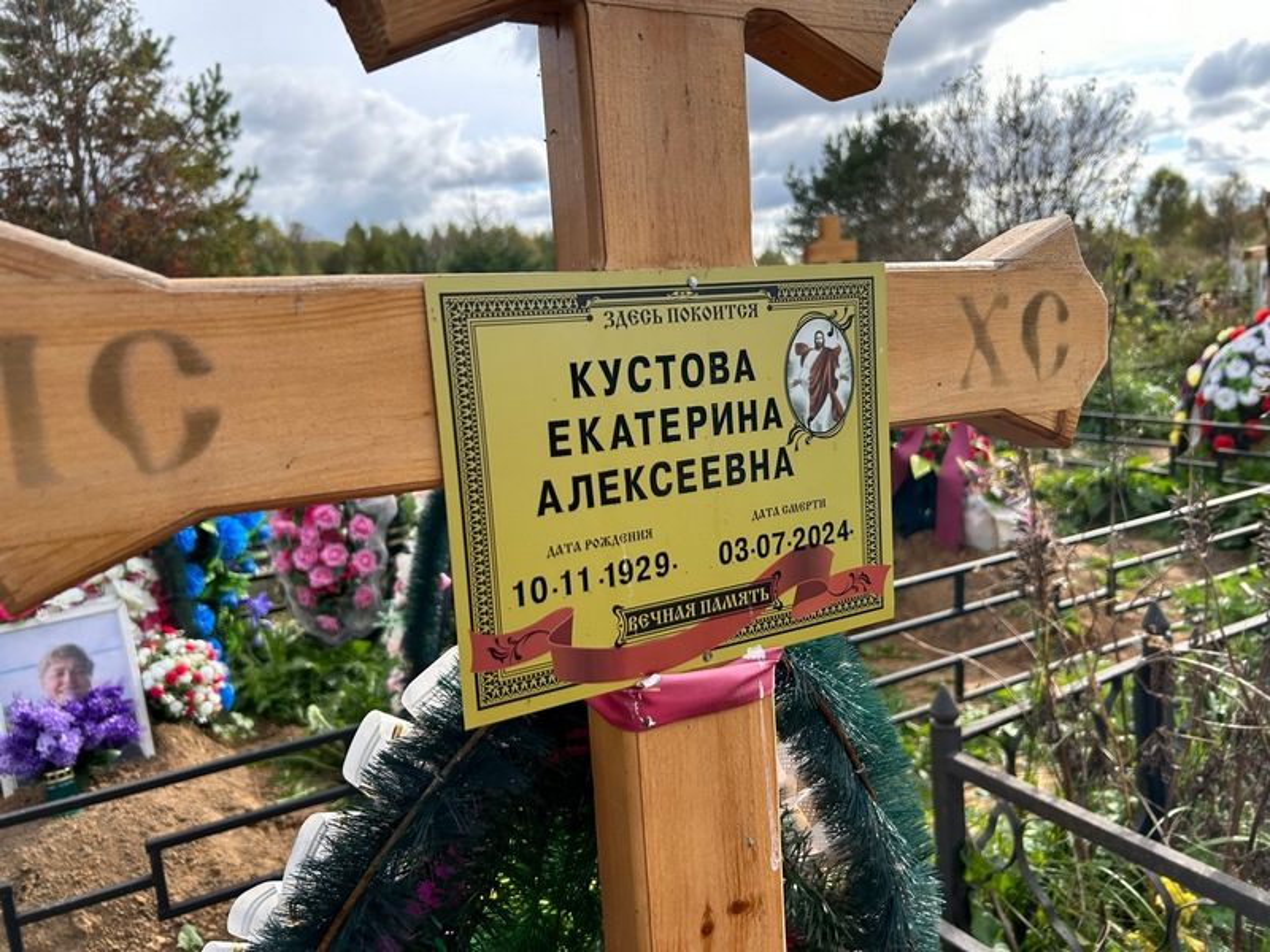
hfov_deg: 67.3
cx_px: 635
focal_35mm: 26
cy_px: 476
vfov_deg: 53.1
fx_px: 954
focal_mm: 5.7
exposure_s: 1/1079
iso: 50
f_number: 1.5
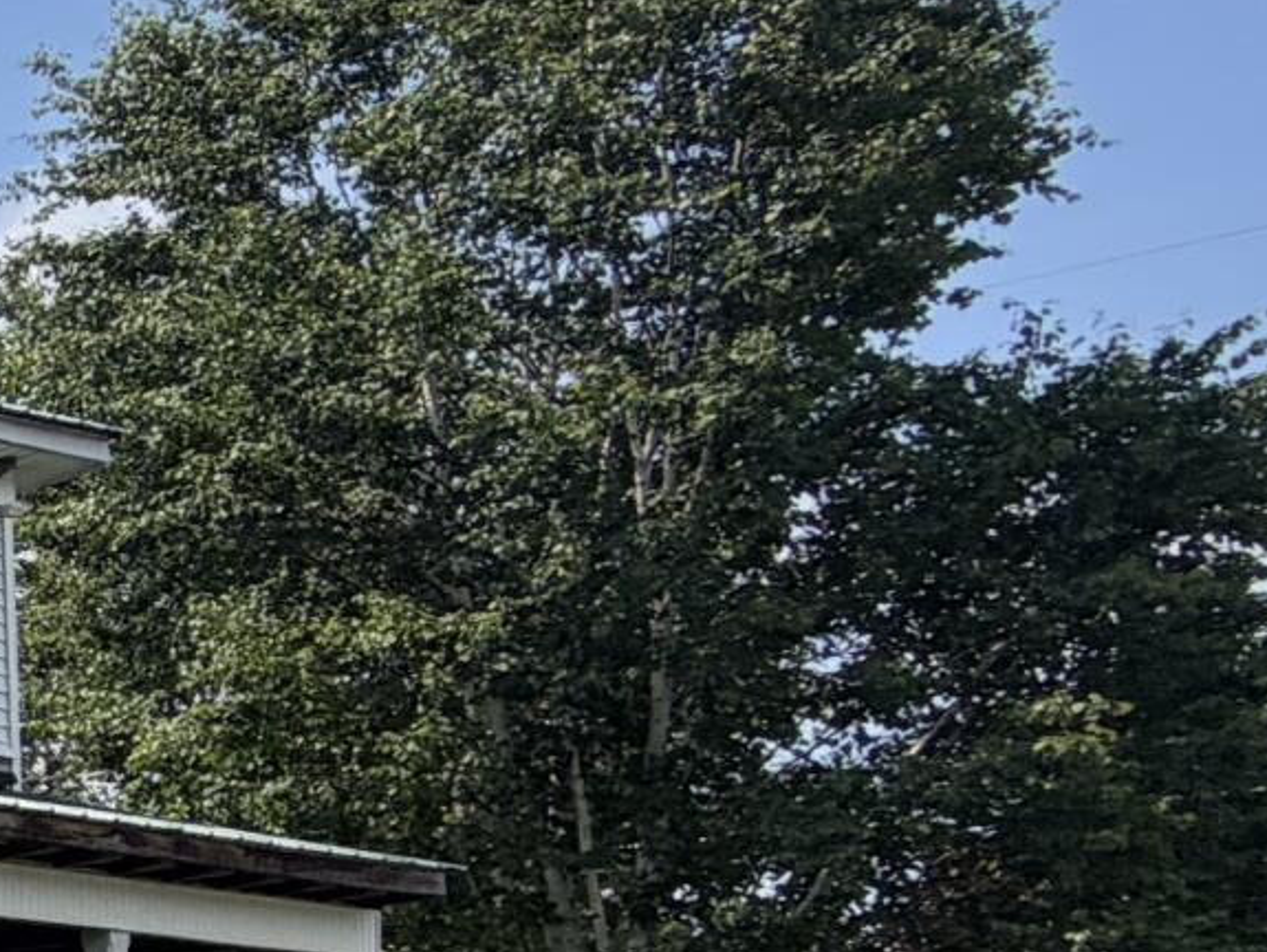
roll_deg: -0.1
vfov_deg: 19.0
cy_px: 1153
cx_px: -1575
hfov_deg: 16.2
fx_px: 2674
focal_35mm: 73
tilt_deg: +4.9
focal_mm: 2.22
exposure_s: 1/1068
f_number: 2.2
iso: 20
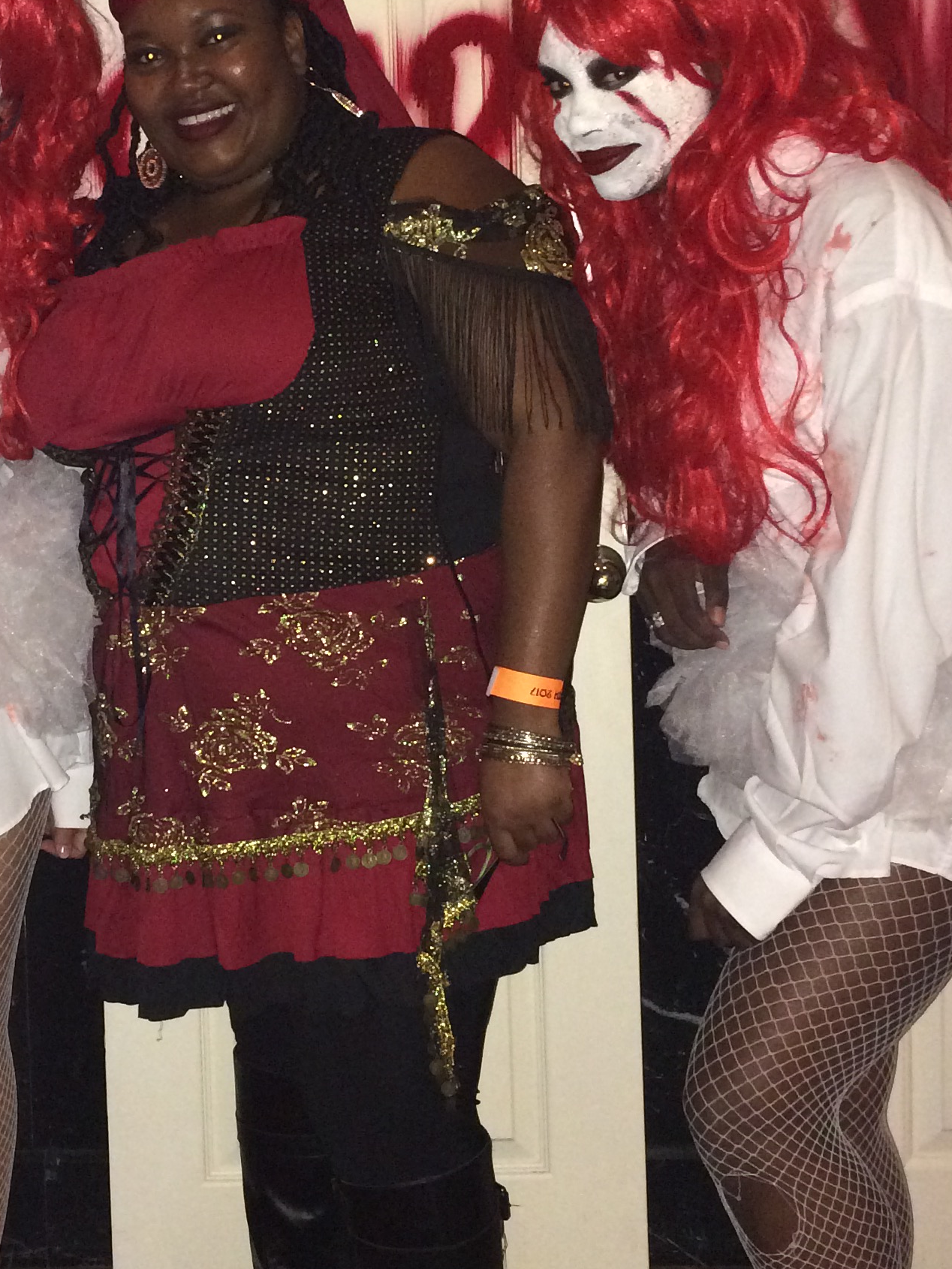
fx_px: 2053
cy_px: 554
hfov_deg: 26.0
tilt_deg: -9.1
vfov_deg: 34.3
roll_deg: +0.6
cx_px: 315
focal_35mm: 56
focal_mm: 4.15
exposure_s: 1/16
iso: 320
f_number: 2.2
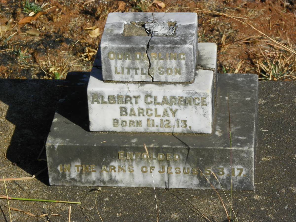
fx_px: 1266
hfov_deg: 13.3
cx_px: 148
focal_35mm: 148
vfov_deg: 10.0
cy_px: 111
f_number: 6.3
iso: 64
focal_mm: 26.4
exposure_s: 1/250
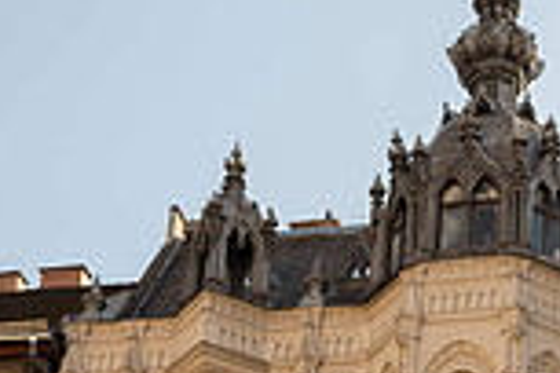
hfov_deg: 14.4
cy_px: 662
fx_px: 2193
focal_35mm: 141
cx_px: 479
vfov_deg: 9.3
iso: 64
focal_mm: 48
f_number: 4
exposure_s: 1/320
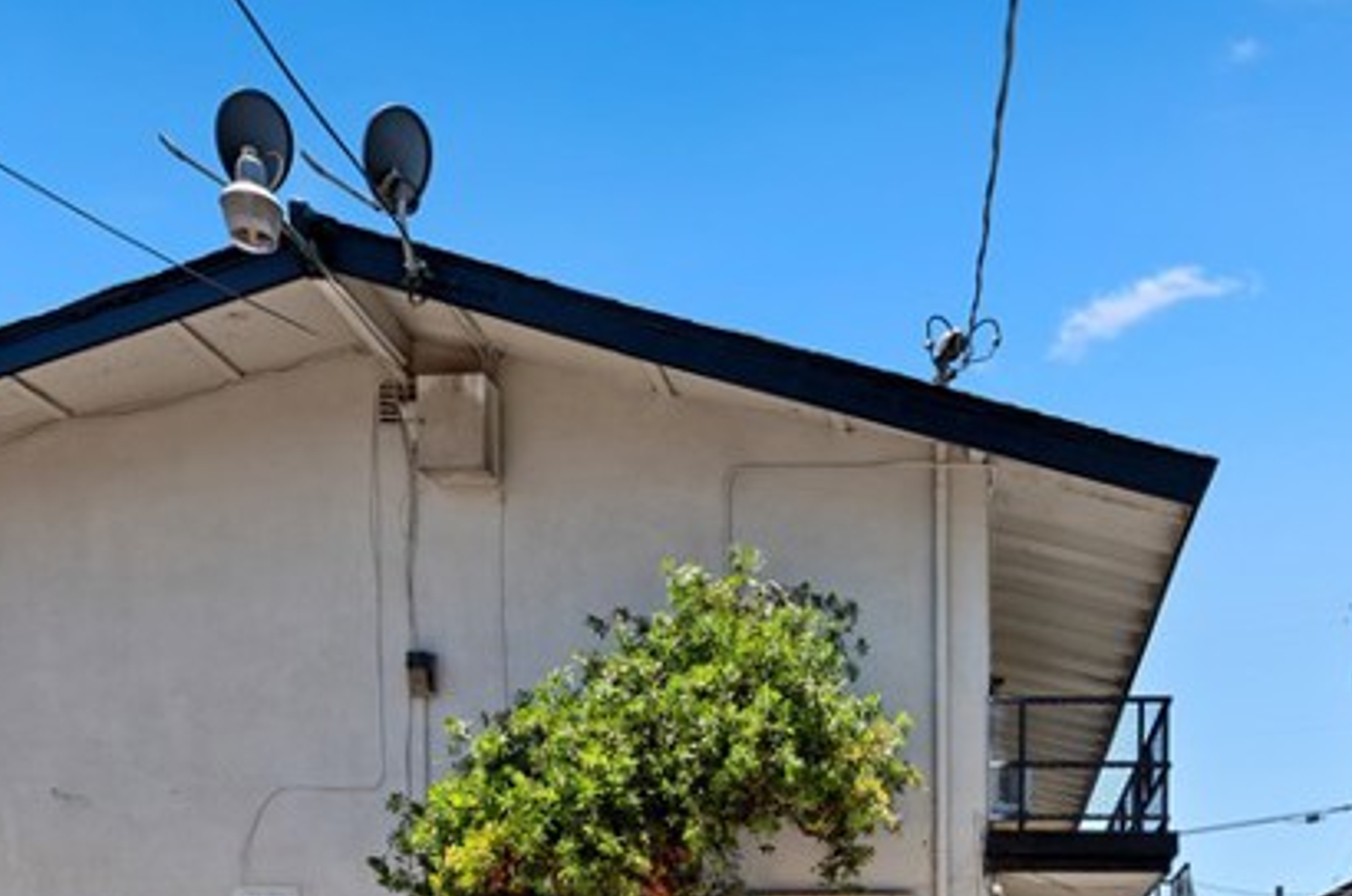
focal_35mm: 35
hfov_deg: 52.9
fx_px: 1312
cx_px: 956
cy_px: 1066
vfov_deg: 31.7
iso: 250
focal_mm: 14
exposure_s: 1/160
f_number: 9
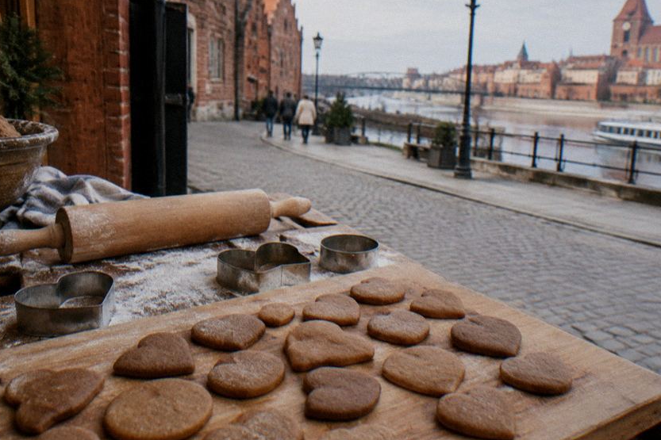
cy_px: 198
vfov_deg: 31.9
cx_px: 372
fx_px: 771
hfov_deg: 46.3
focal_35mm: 42
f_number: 6.3
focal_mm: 35
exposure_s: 1/640
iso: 400
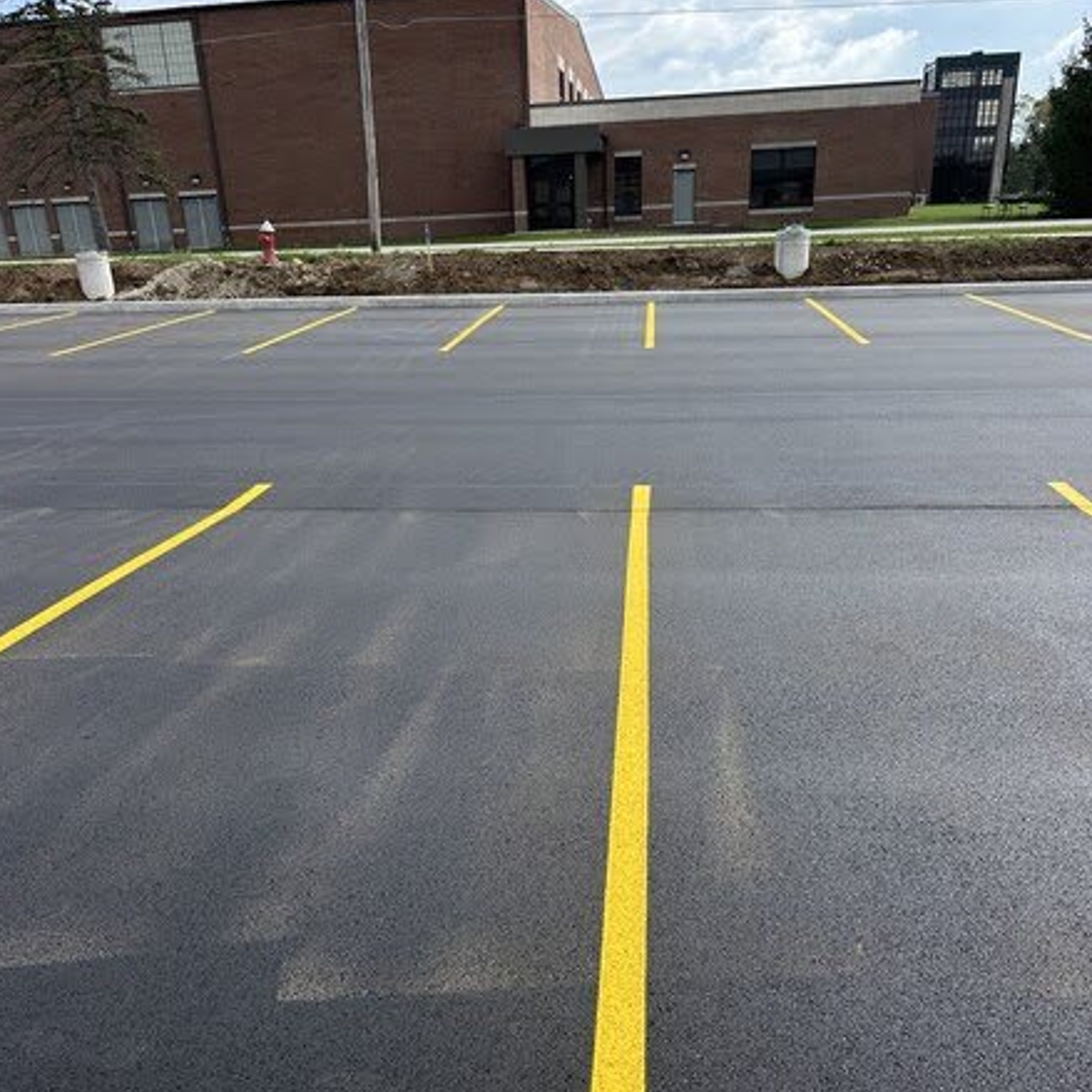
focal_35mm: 29
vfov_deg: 54.9
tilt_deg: -25.4
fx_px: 1035
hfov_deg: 55.6
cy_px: 696
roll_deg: +2.2
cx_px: 537
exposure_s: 1/3058
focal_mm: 6.86
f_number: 1.78
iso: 80
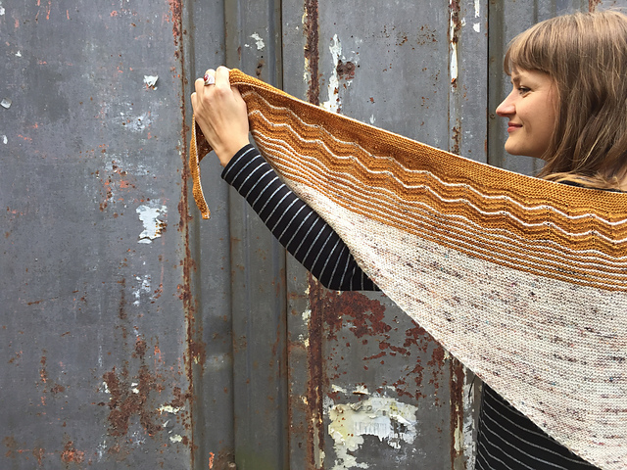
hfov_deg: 61.7
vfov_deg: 48.2
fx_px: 525
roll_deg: +0.1
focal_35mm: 29
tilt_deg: -1.6
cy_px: 235
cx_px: 314
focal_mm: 4.15
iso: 40
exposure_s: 1/100
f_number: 2.2
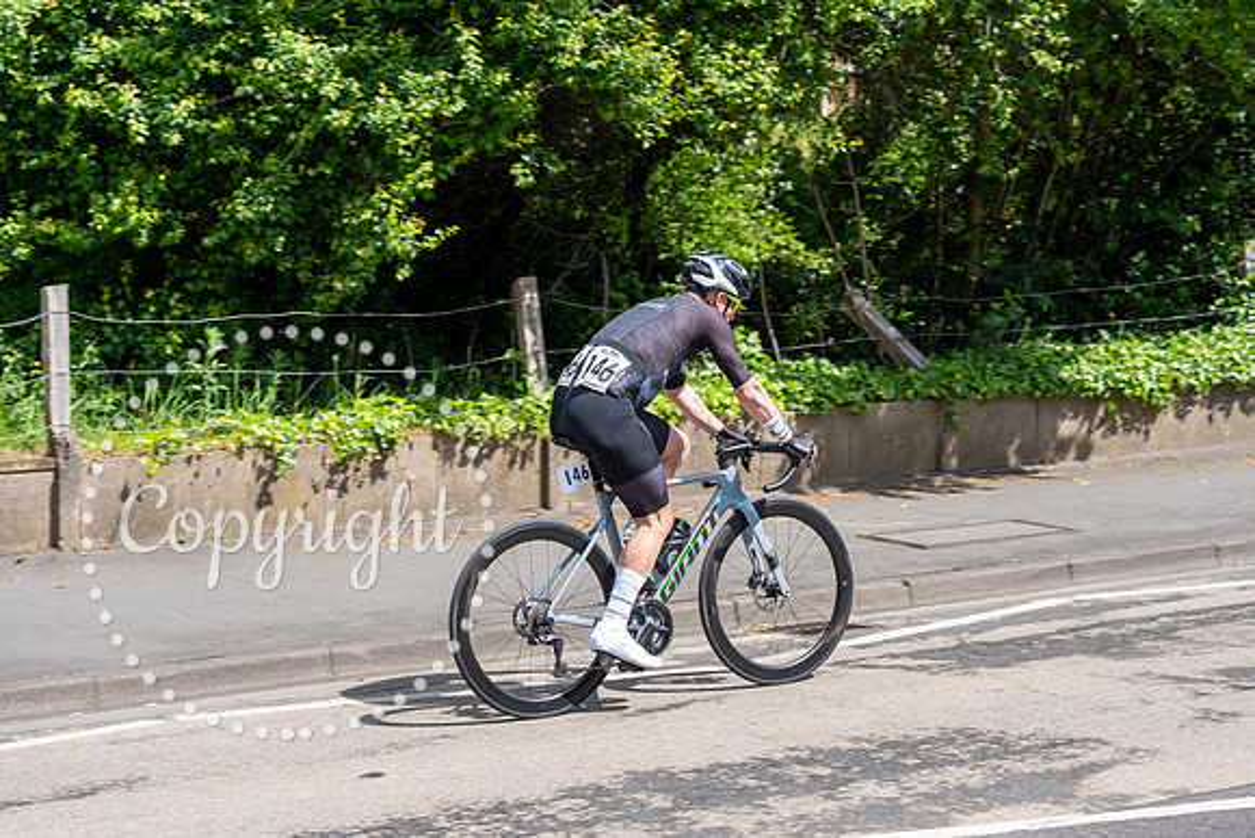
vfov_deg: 19.5
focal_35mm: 70
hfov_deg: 28.8
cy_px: 419
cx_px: 628
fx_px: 2441
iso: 320
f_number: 5.6
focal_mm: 70
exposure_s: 1/1000
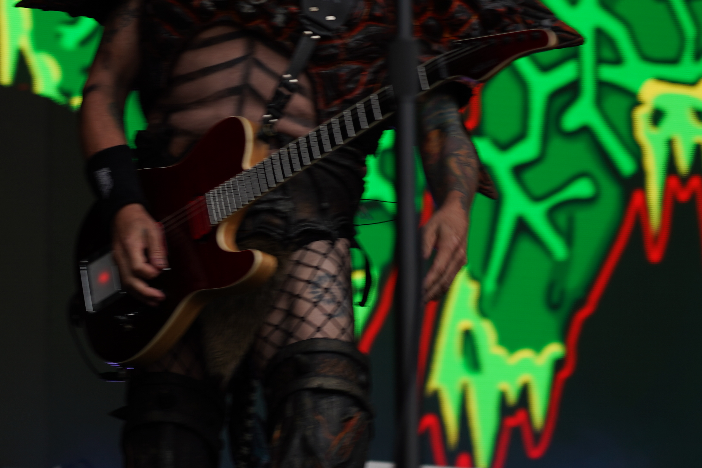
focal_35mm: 194
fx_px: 3783
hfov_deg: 10.6
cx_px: 183
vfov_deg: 7.1
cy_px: 113
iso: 100
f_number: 4
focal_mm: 105
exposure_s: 1/125
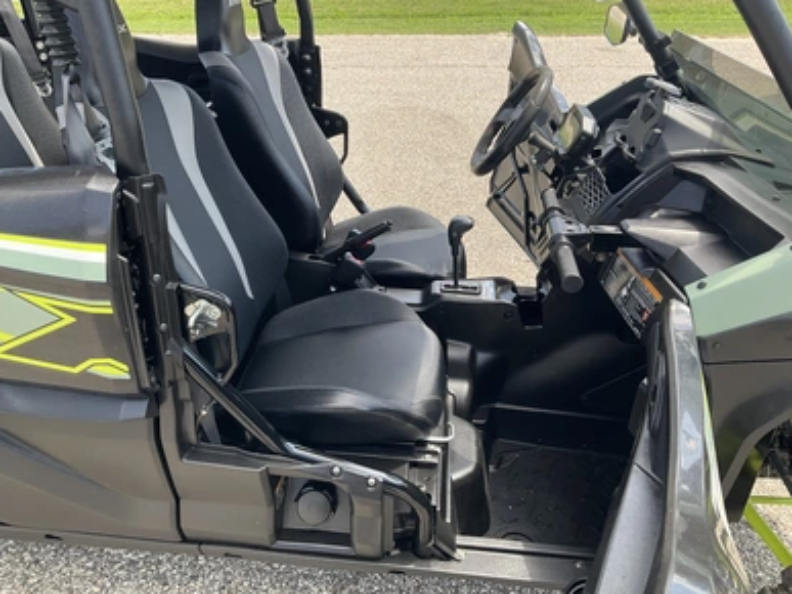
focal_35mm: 30
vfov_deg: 46.8
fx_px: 686
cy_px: 293
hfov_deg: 60.0
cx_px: 389
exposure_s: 1/172
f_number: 1.8
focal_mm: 3
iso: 25
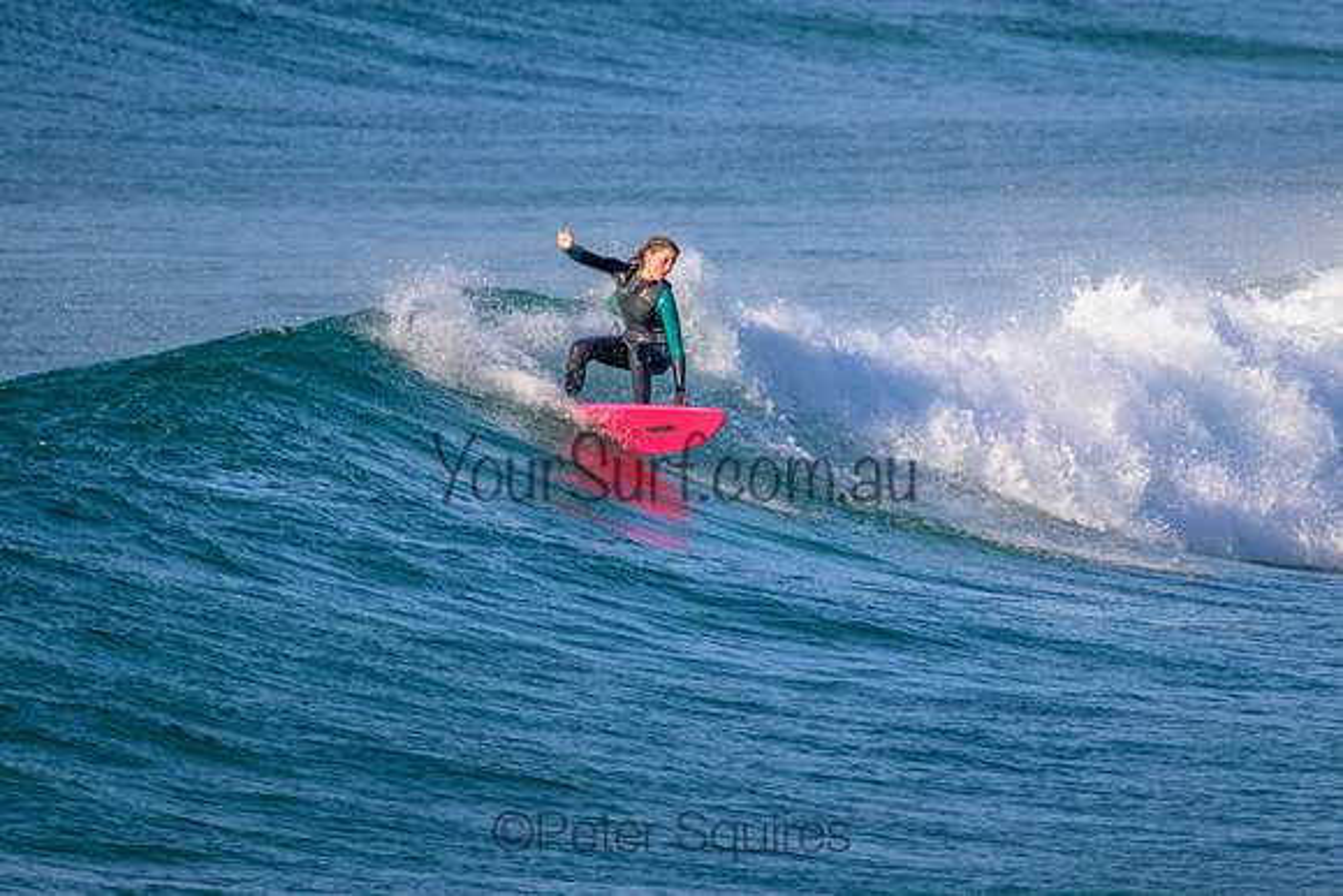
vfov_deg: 1.5
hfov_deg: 2.3
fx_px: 33523
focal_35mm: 898
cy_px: 393
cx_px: 745
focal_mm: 800
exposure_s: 1/2000
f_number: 11
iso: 1600
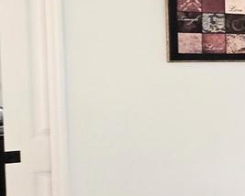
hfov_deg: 15.0
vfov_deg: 20.2
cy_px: 83
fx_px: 551
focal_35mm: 76
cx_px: 587
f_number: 2.2
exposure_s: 1/60
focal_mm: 2.2
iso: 125
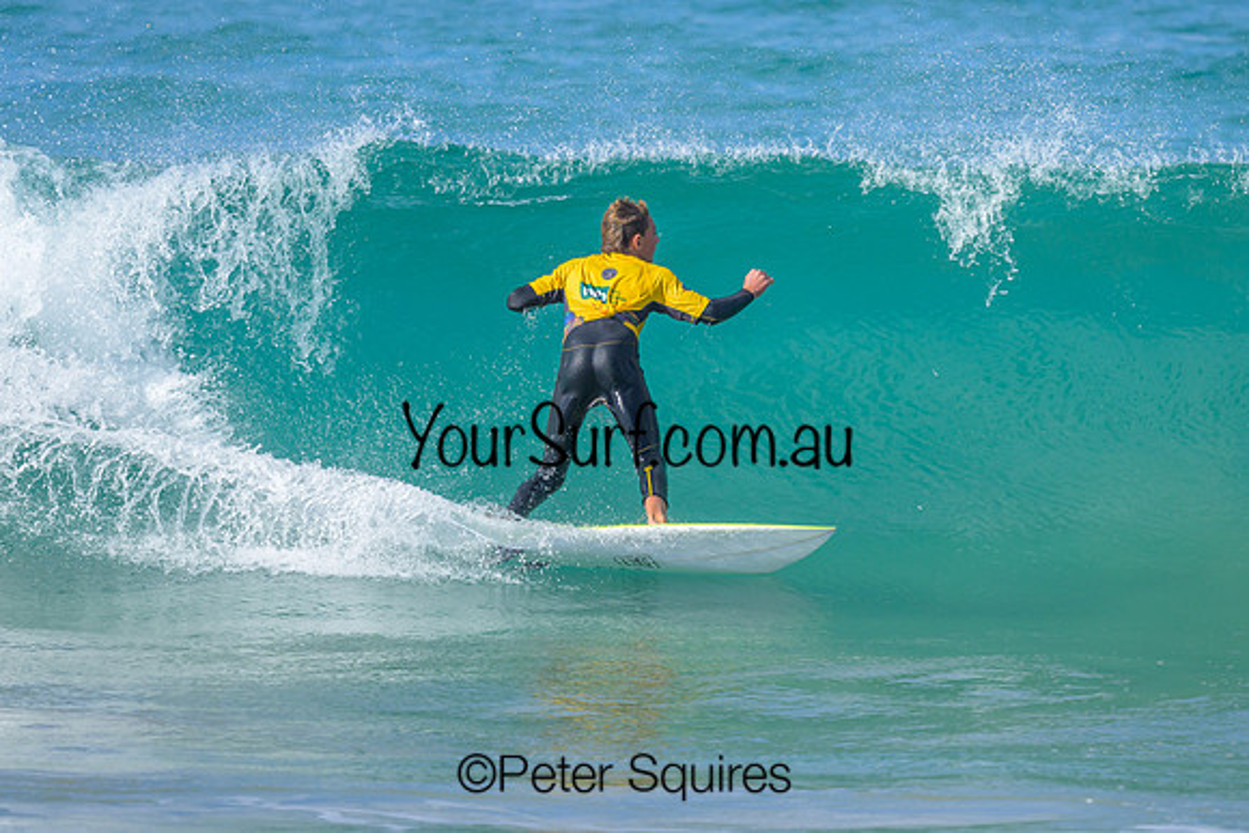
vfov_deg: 1.3
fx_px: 38116
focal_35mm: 1098
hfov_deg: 1.9
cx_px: 654
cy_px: 261
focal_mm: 800
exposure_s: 1/2000
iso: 360
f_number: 6.3
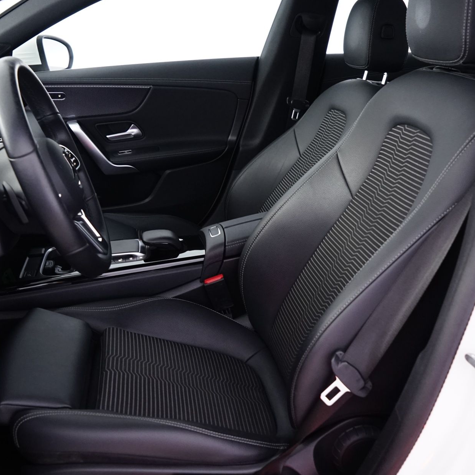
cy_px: 225
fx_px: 637
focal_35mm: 41
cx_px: 228
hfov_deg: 40.9
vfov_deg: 40.9
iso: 1600
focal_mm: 24
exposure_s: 1/8
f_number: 5
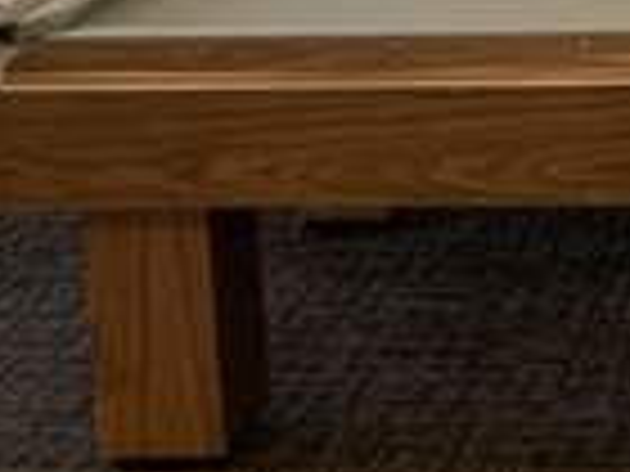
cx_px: 846
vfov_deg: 15.3
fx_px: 1620
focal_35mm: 89
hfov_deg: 20.0
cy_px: -236
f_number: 1.8
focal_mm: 4.25
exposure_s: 1/60
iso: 125
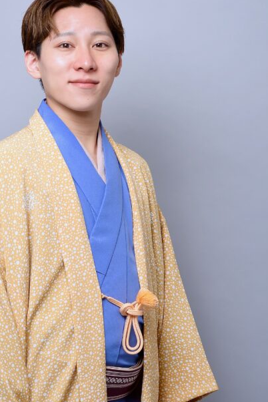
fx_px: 1327
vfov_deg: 17.2
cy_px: 200
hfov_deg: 11.5
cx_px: 78
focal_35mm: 119
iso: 250
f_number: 20
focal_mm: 70
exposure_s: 1/160
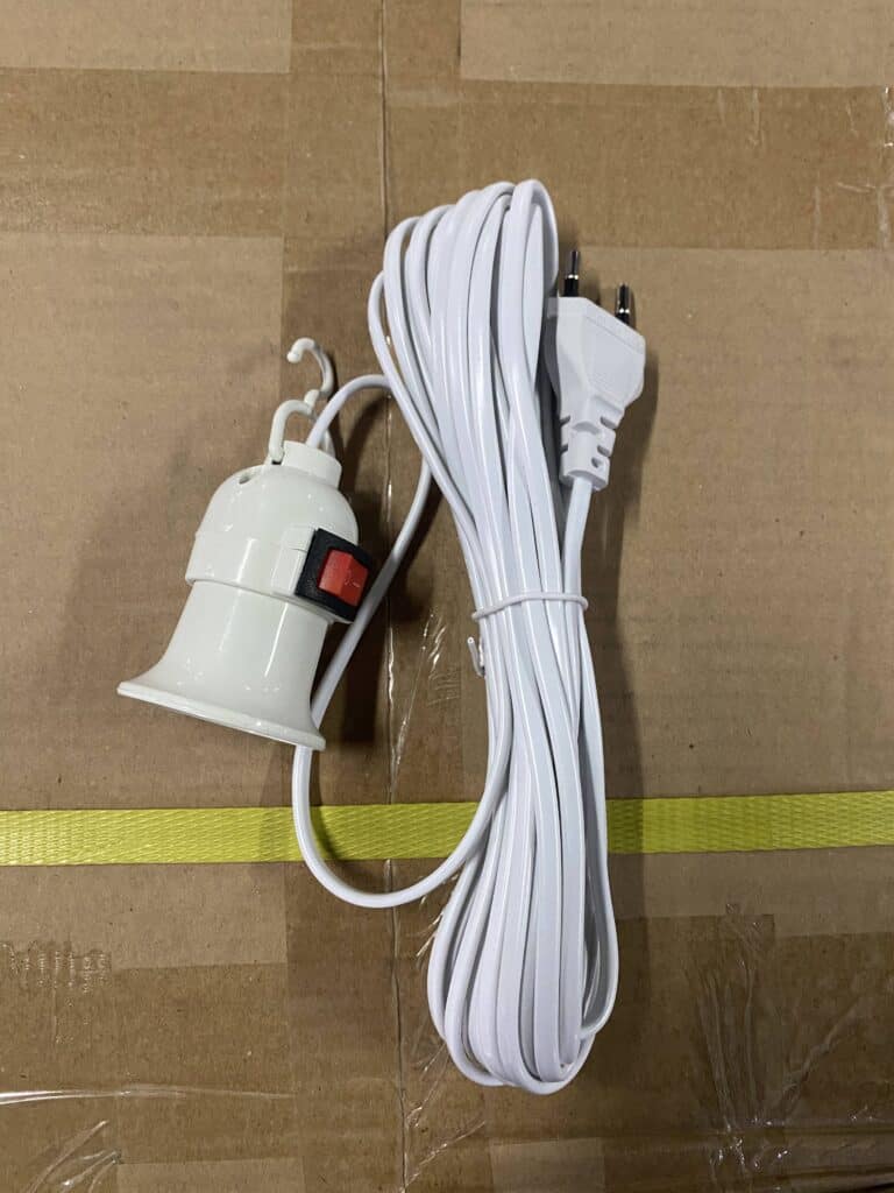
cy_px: 596
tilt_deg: -82.4
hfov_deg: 53.1
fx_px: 895
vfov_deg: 67.3
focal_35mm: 26
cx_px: 447
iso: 320
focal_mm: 4.25
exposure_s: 1/50
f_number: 1.8
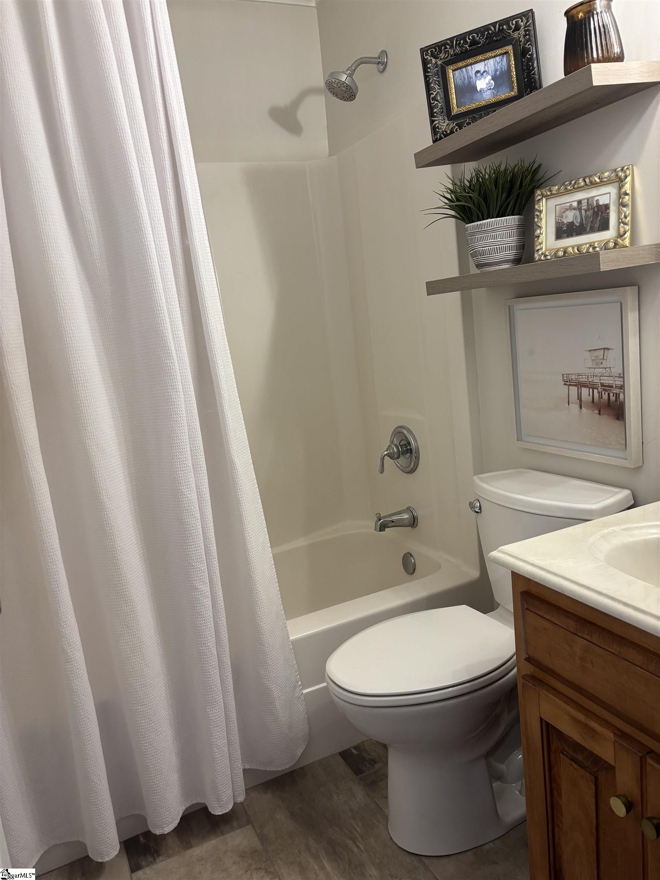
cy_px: 440
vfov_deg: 67.3
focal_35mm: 26
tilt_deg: -10.0
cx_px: 330
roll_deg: +5.7
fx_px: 661
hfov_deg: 53.1
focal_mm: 5.96
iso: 200
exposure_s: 1/60
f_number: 1.6
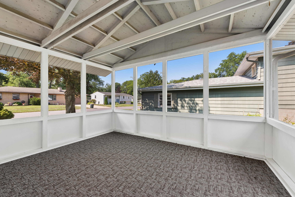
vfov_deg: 81.2
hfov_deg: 104.2
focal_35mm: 14
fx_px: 115
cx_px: 148
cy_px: 98
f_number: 11
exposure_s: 1/13
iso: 200
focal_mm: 14
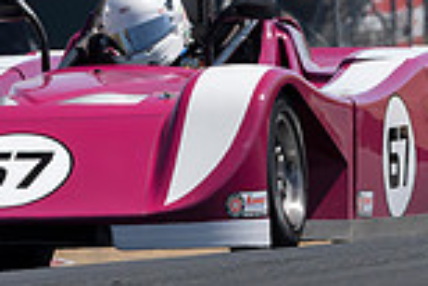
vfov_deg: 1.1
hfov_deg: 1.7
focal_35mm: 1204
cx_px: -19
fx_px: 14327
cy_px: -60
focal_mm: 320
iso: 4000
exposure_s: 1/1600
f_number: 14
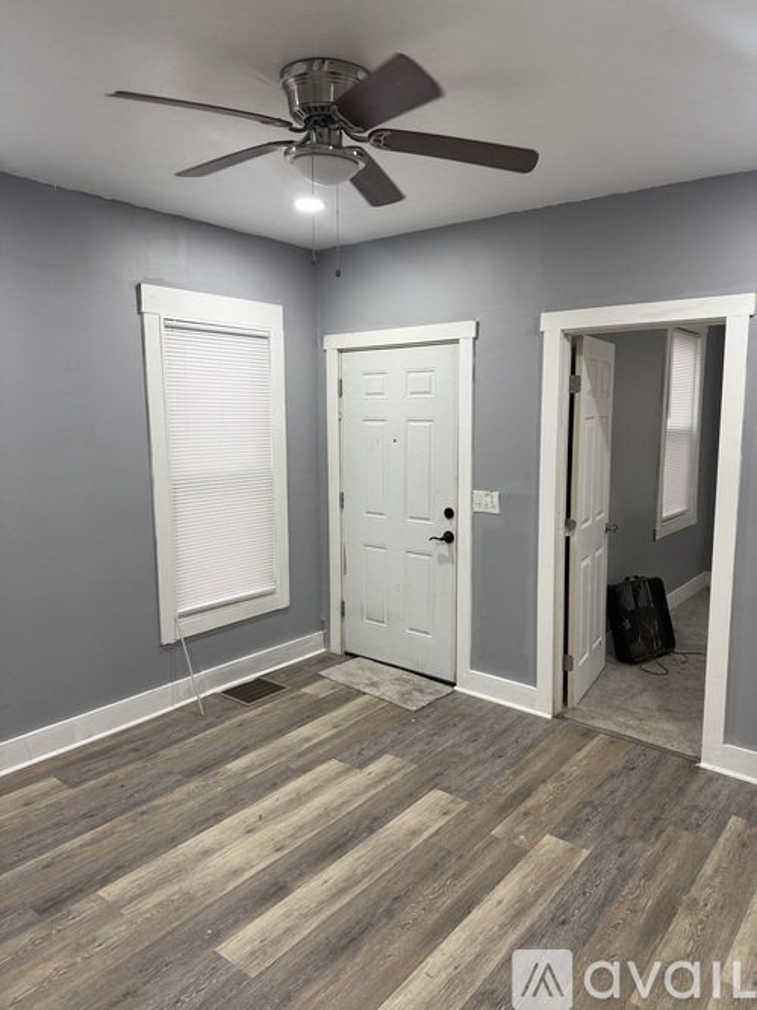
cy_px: 505
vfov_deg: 71.6
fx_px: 700
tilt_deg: -7.9
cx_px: 378
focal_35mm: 24
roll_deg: -1.0
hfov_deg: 56.8
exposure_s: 1/120
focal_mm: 6.76
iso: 200
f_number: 1.78
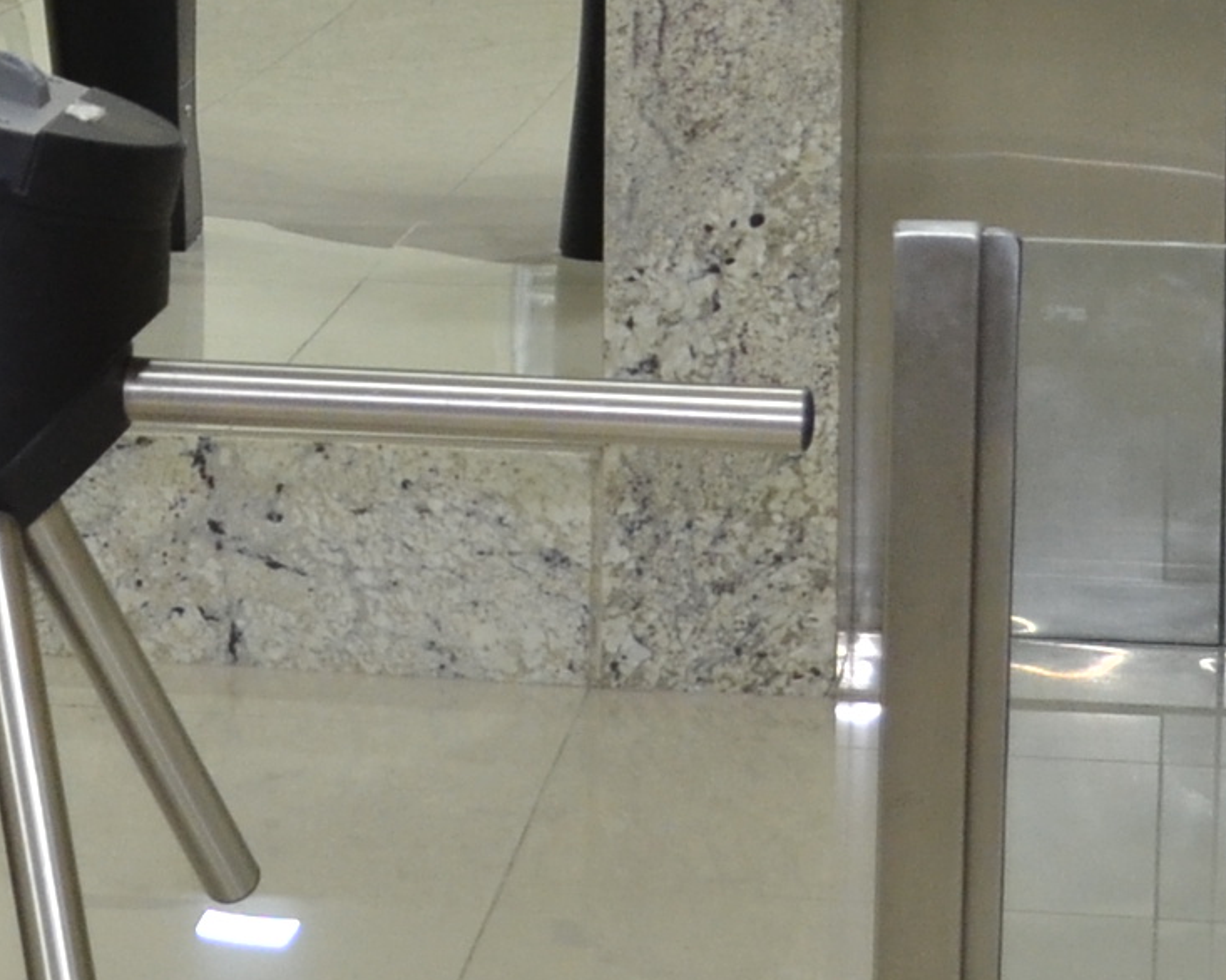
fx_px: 6167
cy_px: -455
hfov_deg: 11.2
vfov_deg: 8.9
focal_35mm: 170
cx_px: -74
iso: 800
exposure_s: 1/60
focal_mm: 24
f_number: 4
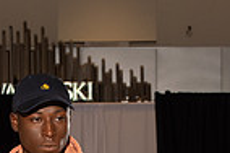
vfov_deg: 5.6
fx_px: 1517
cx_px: 85
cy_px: 353
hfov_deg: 8.7
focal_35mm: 238
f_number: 9
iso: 800
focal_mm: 75
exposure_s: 1/250
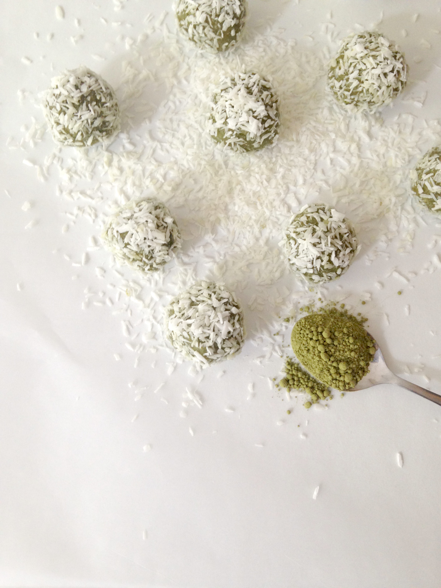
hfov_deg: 42.9
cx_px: 220
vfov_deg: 55.4
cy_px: 294
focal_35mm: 33
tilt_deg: -81.0
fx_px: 561
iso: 100
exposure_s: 1/20
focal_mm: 4.12
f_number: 2.4
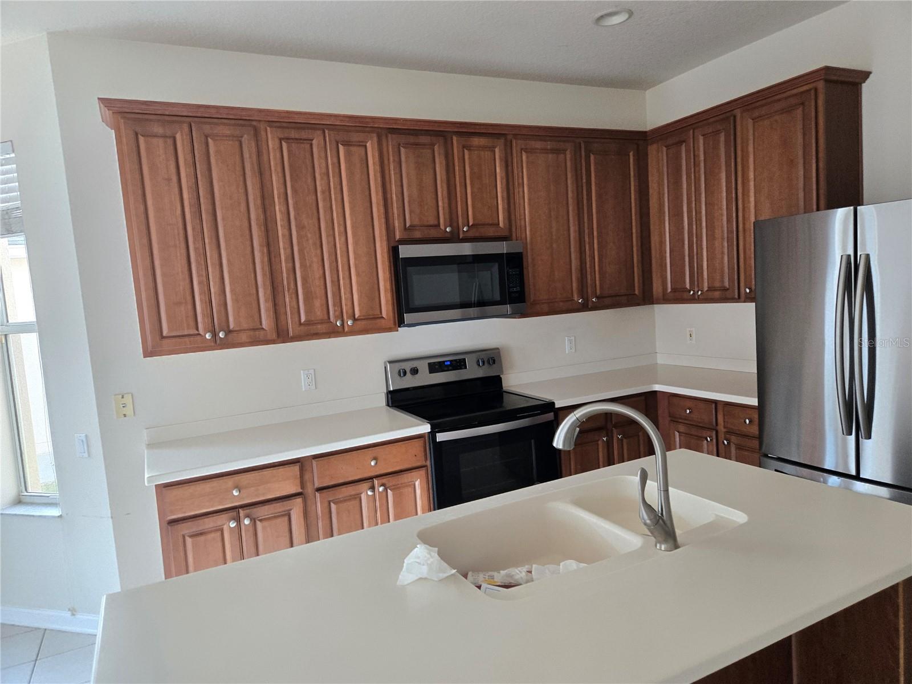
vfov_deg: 58.9
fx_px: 606
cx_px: 456
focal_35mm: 23
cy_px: 342
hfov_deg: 73.9
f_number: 1.8
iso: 320
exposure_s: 1/120
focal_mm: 5.4
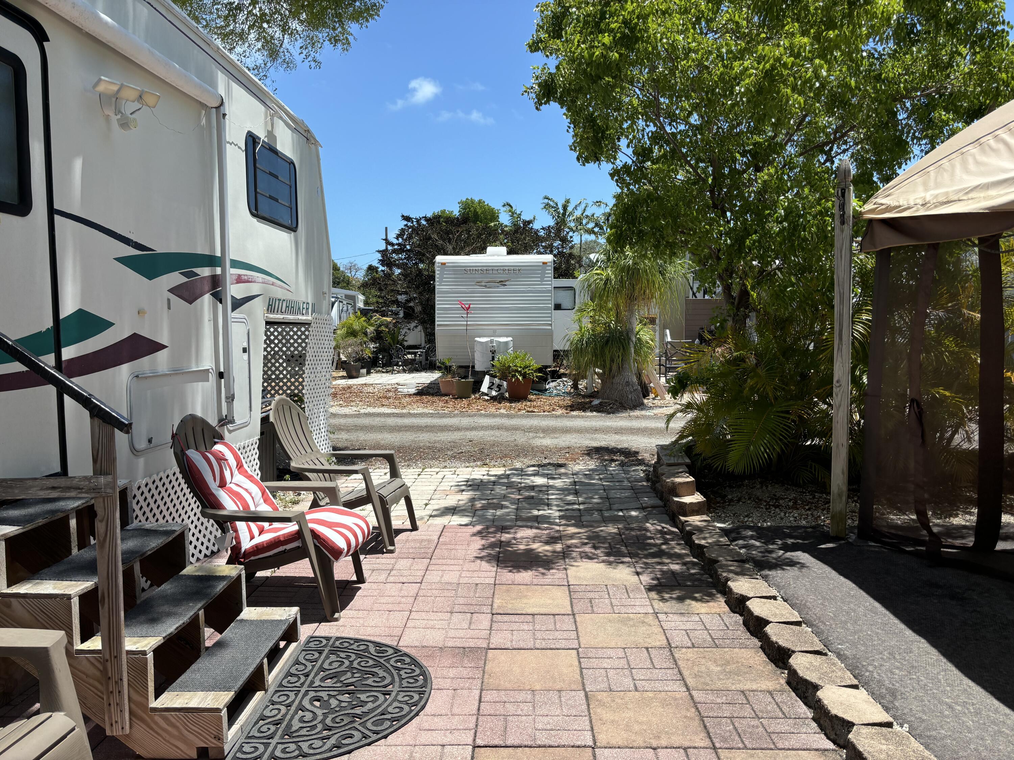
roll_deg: +0.1
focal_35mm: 26
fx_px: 762
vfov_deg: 53.1
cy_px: 380
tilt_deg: -2.7
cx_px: 507
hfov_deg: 67.3
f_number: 1.6
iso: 50
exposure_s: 1/3106
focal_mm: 5.96
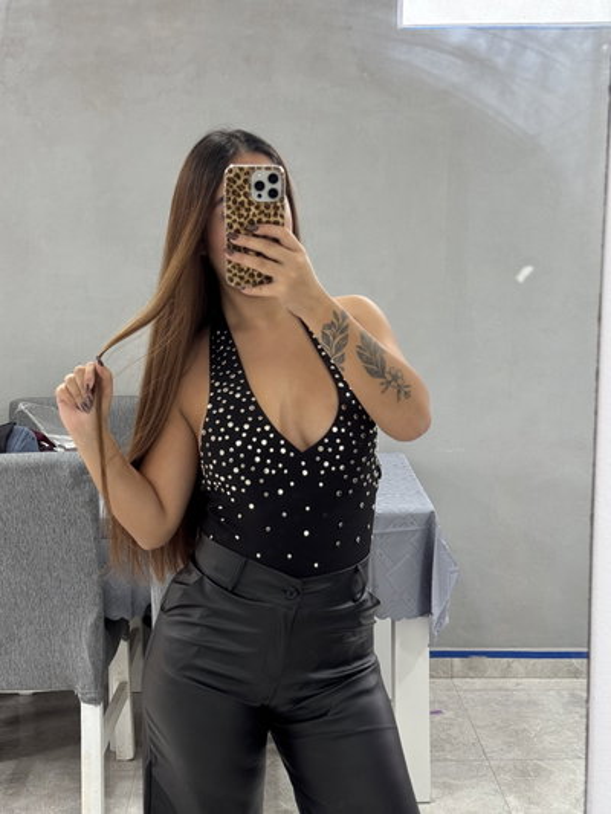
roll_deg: +0.5
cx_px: 306
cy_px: 407
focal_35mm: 48
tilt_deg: -13.1
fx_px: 1129
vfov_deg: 39.6
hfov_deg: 30.3
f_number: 1.78
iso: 80
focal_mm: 6.76
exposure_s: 1/50
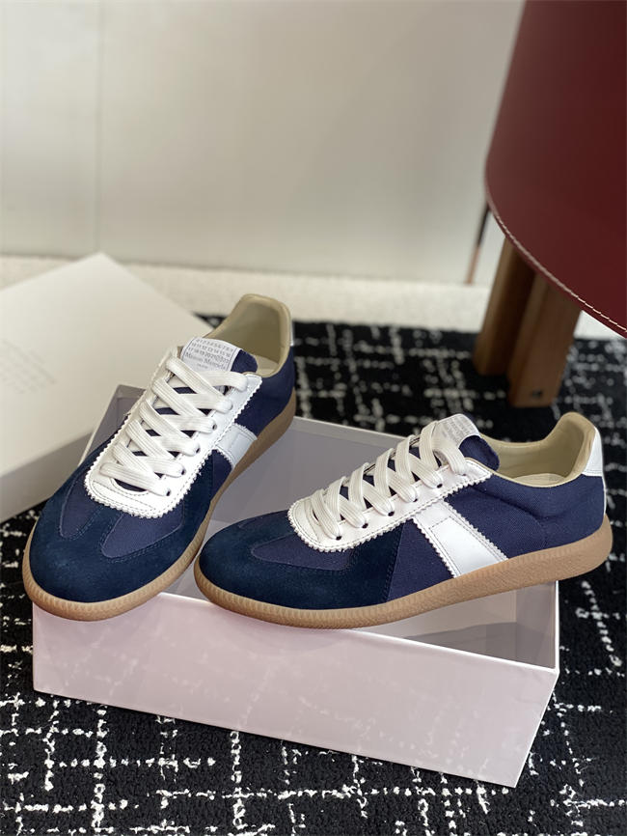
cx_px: 314
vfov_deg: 36.8
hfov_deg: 28.0
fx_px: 1255
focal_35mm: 52
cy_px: 418
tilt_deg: -37.6
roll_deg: -9.4
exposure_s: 1/122
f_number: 2
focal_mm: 6
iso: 50
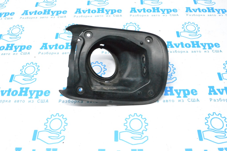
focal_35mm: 33
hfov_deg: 57.2
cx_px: 114
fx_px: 208
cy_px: 76
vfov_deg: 40.0
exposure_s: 1/80
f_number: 14
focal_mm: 22
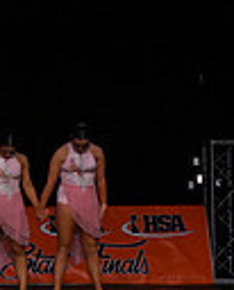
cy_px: 155
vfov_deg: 8.0
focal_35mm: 242
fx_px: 2088
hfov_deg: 6.0
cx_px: -411
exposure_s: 1/1000
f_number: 4
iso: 8000
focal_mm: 57
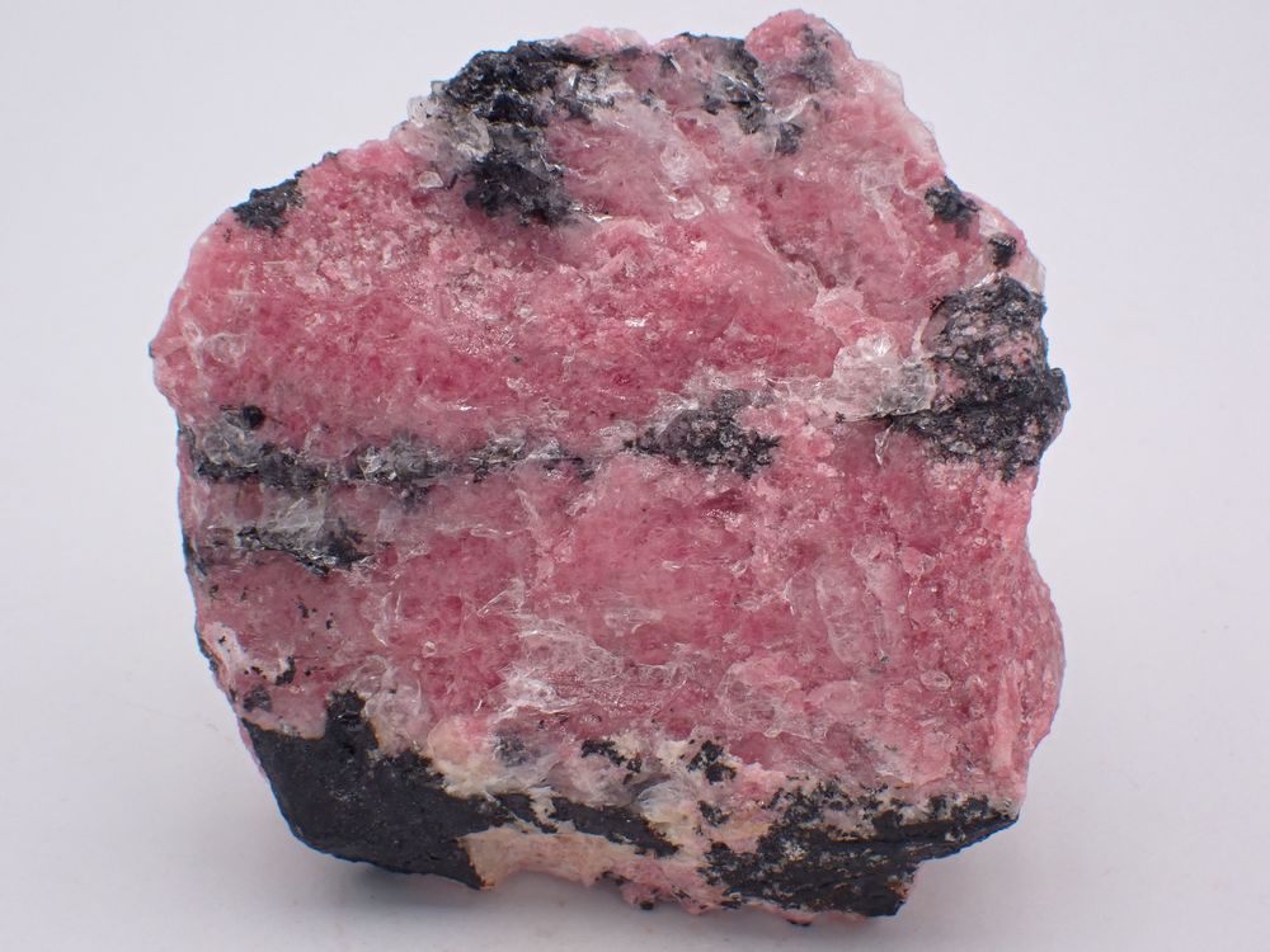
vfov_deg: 14.8
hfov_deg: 19.6
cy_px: 476
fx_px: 3669
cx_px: 635
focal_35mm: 100
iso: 250
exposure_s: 1/400
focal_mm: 18
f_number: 6.3
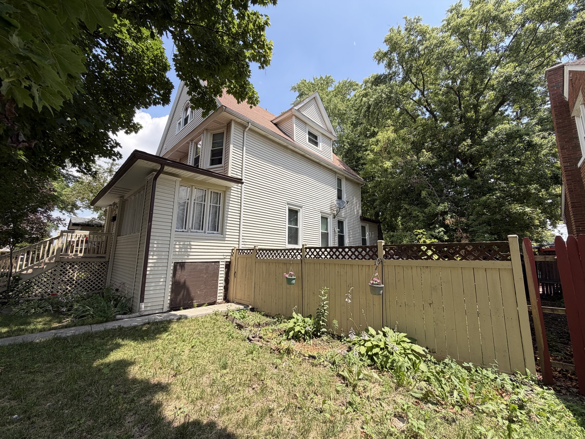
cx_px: 292
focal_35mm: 14
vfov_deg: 85.7
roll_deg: -1.0
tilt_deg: +8.8
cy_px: 220
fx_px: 237
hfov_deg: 102.1
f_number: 2.2
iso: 40
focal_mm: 2.22
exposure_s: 1/751
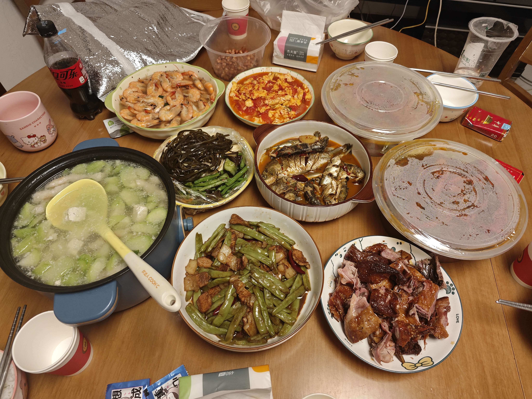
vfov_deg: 58.9
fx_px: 353
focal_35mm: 23
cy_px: 200
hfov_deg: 73.9
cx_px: 266
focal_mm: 5.43
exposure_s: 1/50.9
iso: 320
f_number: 1.8
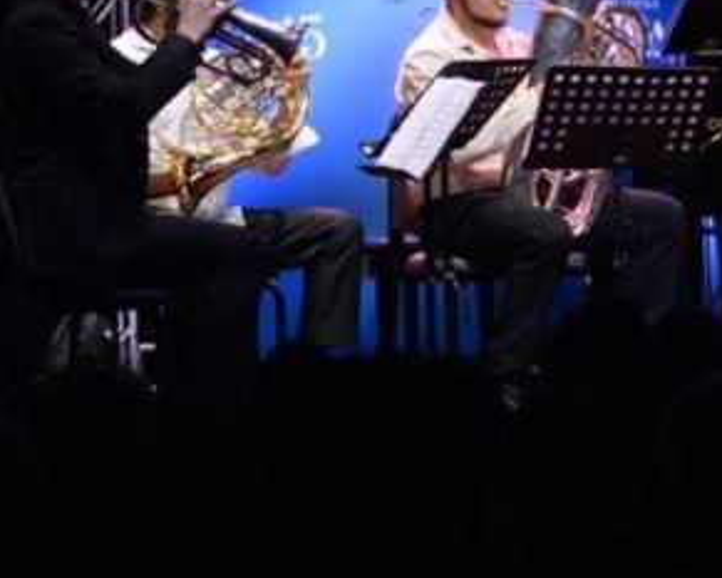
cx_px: 672
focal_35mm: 334
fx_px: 7139
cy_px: 166
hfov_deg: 5.8
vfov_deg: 4.6
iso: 3200
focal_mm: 135
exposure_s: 1/250
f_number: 5.6
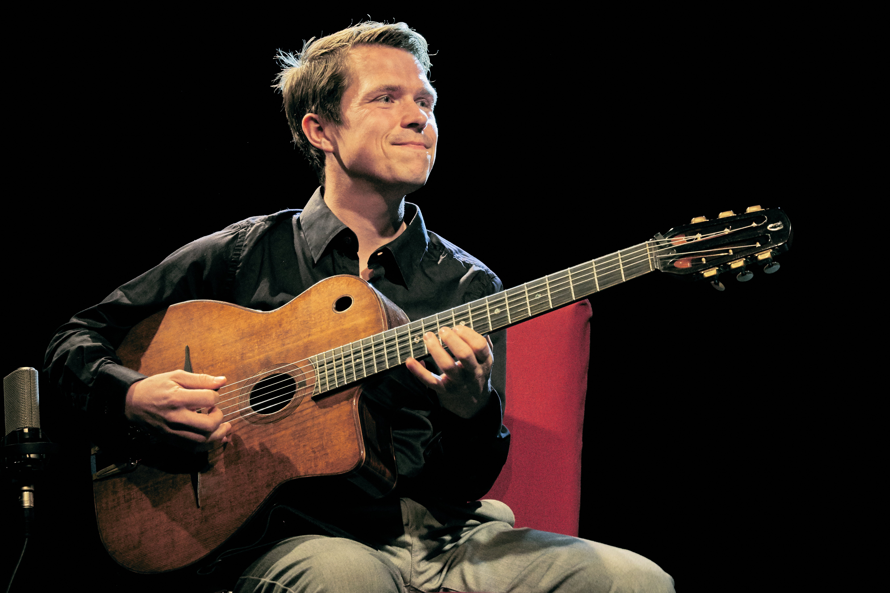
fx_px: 2781
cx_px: 445
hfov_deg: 18.2
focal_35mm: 112
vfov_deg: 12.2
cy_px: 296
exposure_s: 1/125
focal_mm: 75
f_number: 7.1
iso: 5600
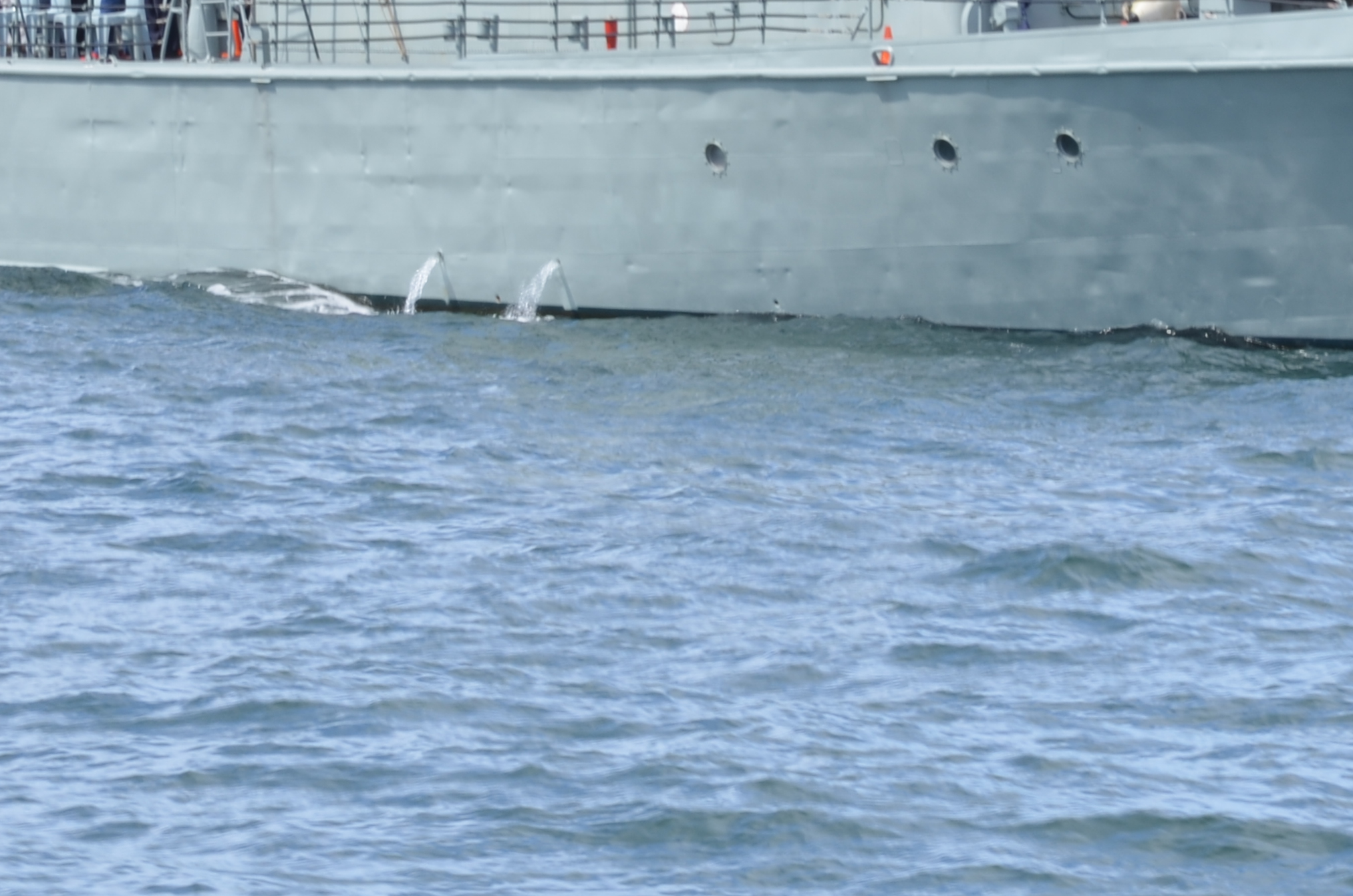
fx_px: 16427
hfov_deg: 4.7
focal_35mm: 438
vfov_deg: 3.1
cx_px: 1038
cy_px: -76
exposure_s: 1/30
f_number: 18
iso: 100
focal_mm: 120
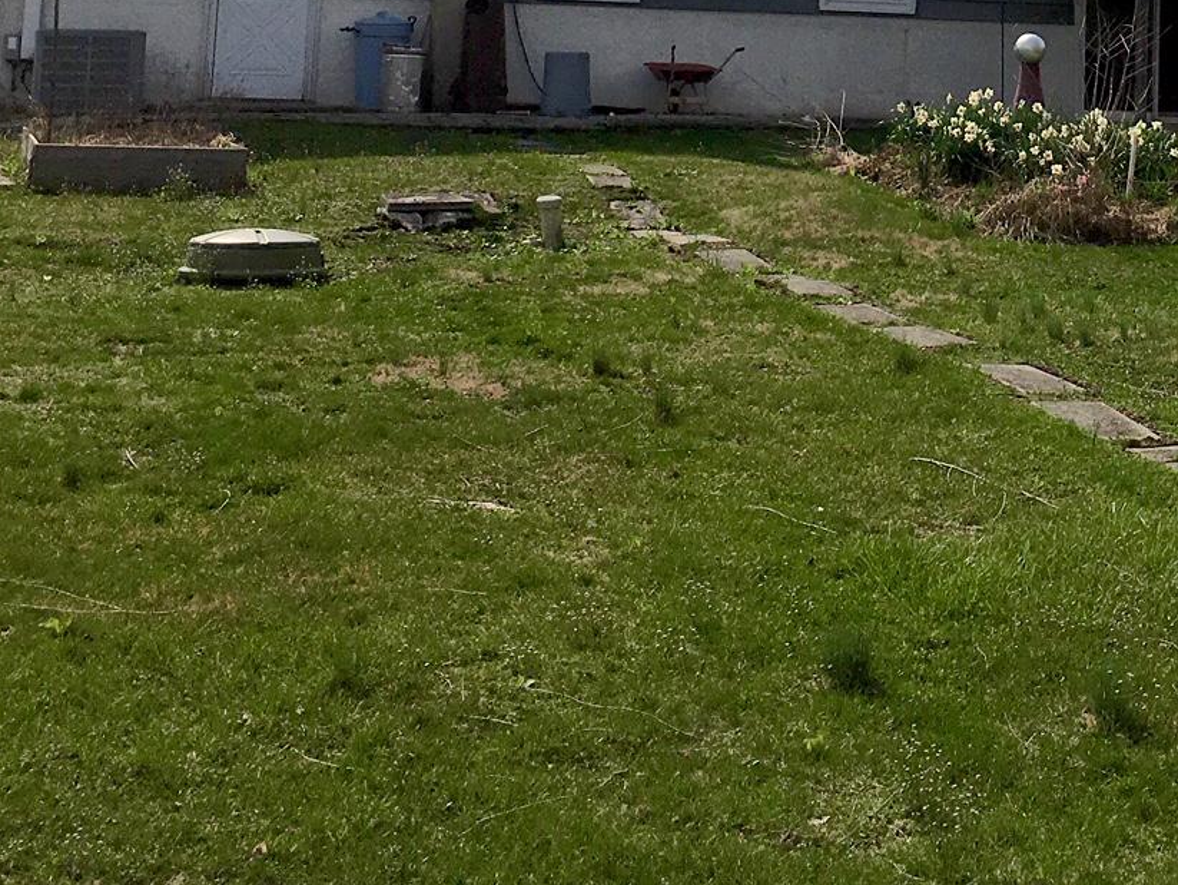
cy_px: -185
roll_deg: -2.2
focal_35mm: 71
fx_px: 2417
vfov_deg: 19.5
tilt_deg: +8.5
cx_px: 1042
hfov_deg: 26.5
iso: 25
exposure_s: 1/5128
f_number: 2.2
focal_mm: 4.15
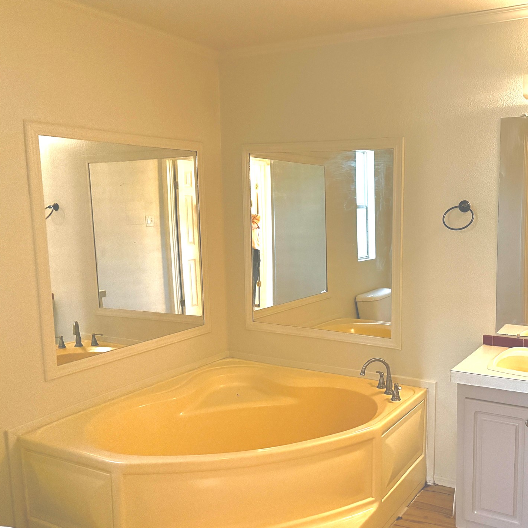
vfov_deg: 49.7
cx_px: 374
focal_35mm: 33
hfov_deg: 48.4
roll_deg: +0.5
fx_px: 569
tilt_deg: -7.0
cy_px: 267
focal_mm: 5.96
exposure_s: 1/30
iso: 640
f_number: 1.6
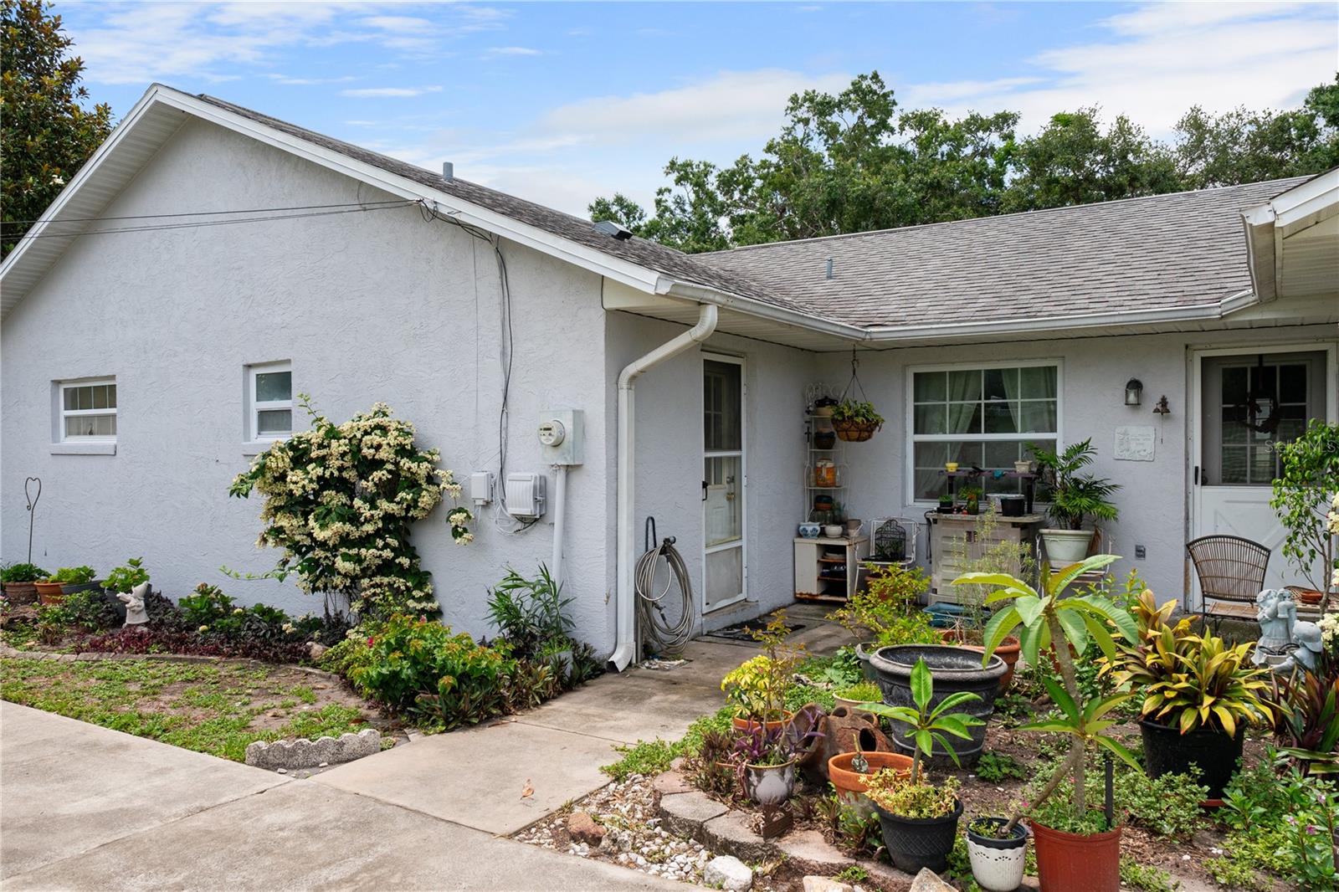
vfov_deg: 53.1
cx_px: 670
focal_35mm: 24
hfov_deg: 73.8
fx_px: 892
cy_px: 446
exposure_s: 1/500
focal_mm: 16
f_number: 8
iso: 400
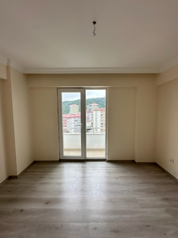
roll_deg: -1.0
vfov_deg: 102.1
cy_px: 119
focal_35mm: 14
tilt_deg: -3.6
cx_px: 89
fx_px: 96
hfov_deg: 85.7
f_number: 2.2
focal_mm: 2.22
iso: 80
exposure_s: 1/99
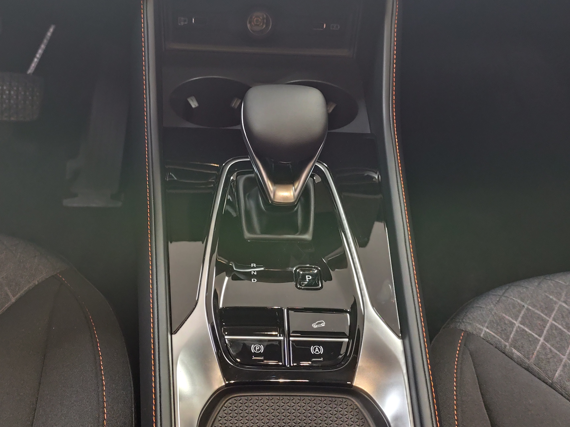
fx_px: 889
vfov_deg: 27.0
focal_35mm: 54
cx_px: 253
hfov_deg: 35.5
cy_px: 204
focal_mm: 6.19
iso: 2500
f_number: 1.65
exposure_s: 1/25
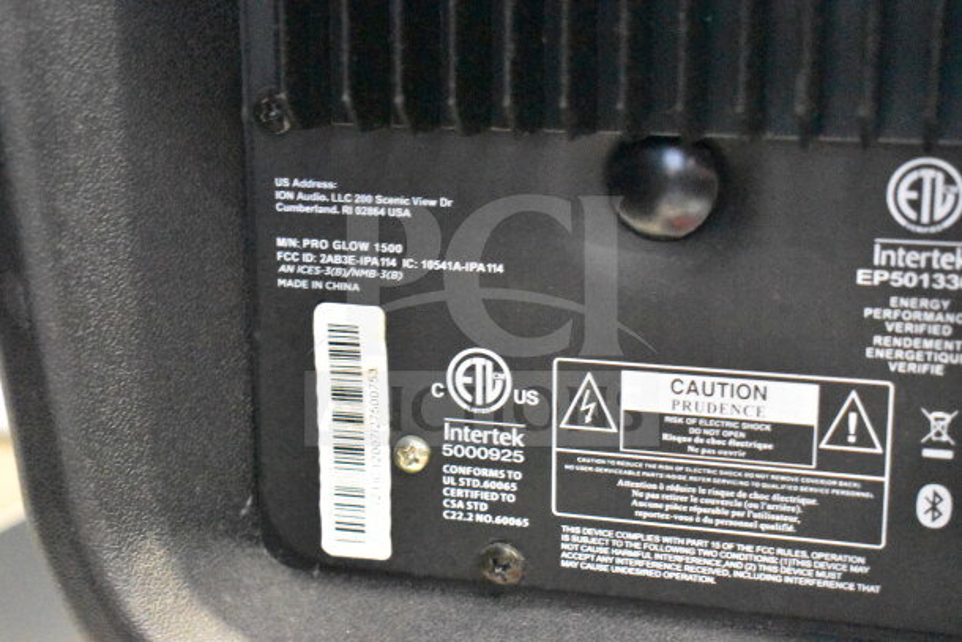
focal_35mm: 60
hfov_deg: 33.4
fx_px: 1604
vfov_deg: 22.6
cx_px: 481
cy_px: 321
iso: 25600
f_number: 4.8
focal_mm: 40
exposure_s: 1/40
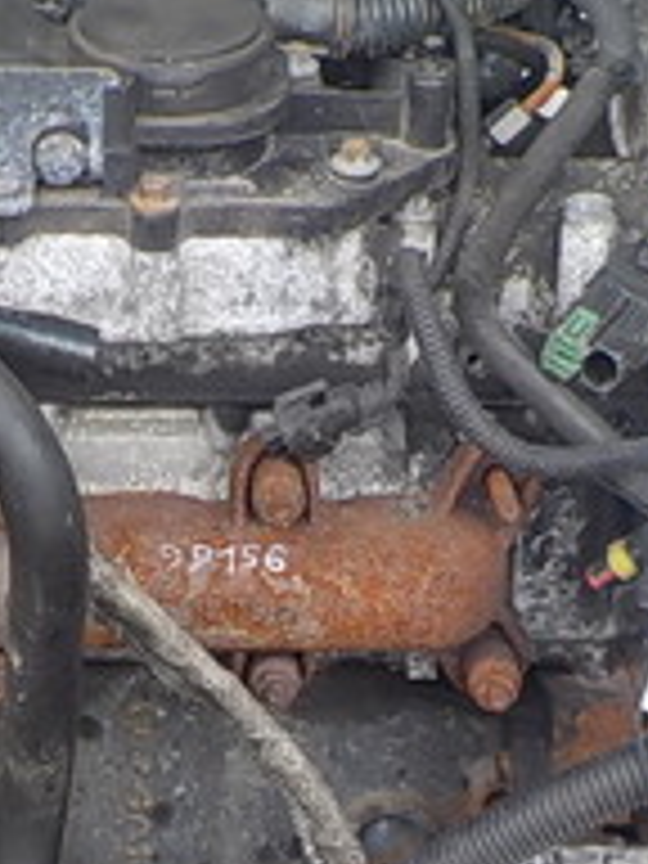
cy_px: 752
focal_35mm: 100
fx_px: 2496
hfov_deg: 14.7
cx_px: 135
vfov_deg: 19.3
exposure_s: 1/50
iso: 125
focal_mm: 4.1
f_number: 3.3
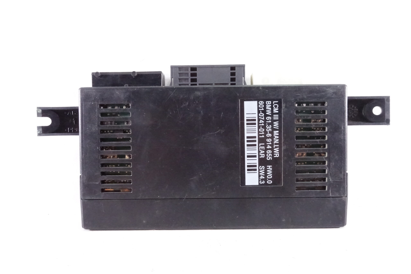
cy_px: 137
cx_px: 206
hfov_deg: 65.5
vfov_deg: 46.4
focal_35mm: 28
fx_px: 320
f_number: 11
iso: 6400
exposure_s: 1/30
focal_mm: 10.4
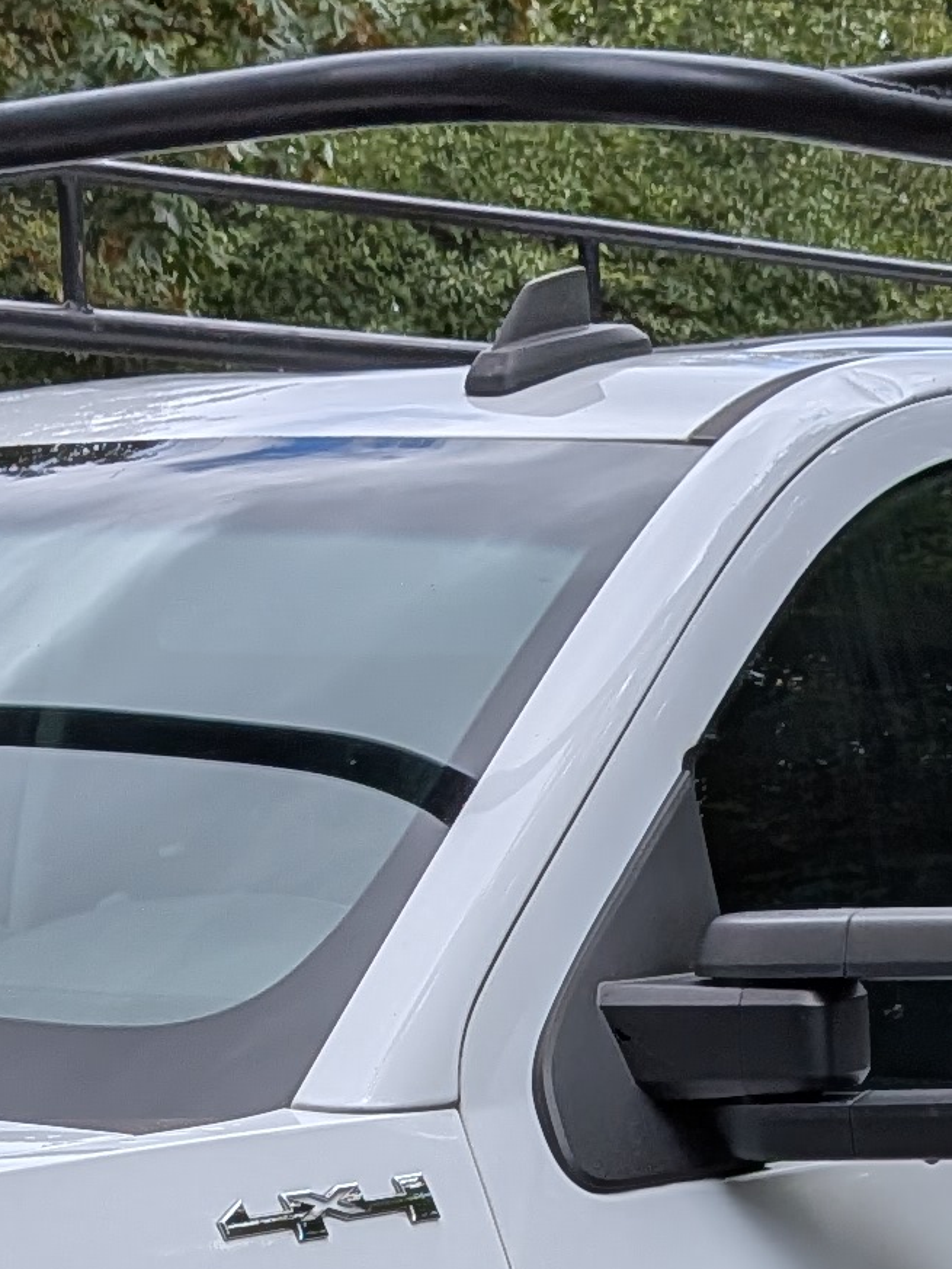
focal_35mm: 110
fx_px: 4033
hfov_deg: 13.3
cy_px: 1709
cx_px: 964
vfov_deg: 16.7
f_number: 1.7
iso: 29
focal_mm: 4.53
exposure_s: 1/1560
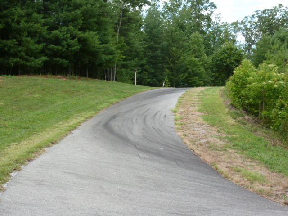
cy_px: 108
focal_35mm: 45
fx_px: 374
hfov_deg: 42.1
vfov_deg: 32.2
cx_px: 144
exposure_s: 1/160
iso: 100
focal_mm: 8
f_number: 4
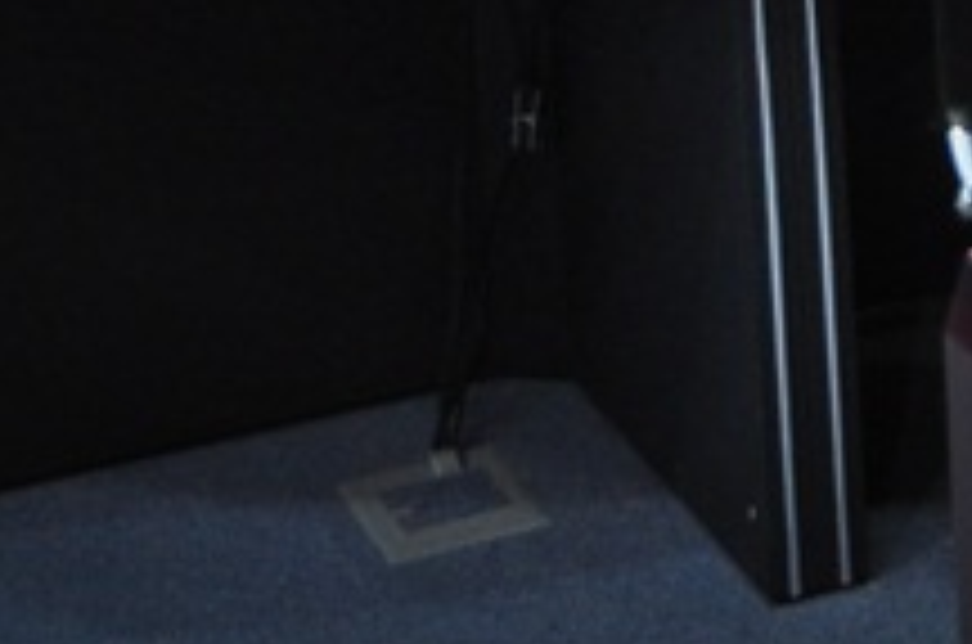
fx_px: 4122
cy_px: -829
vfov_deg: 8.3
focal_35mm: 153
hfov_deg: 11.8
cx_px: 2025
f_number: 5
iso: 800
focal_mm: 22
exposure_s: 1/50
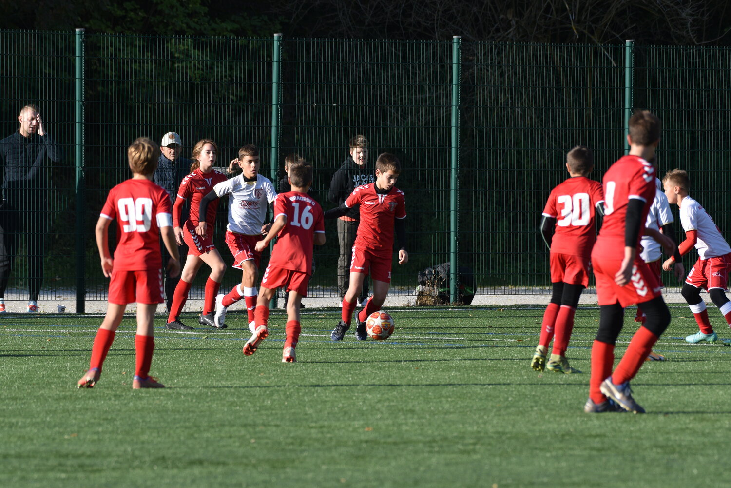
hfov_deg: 5.3
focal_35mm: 390
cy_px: 244
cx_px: 366
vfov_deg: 3.5
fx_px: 7919
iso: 400
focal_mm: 260
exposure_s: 1/1600
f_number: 5.6
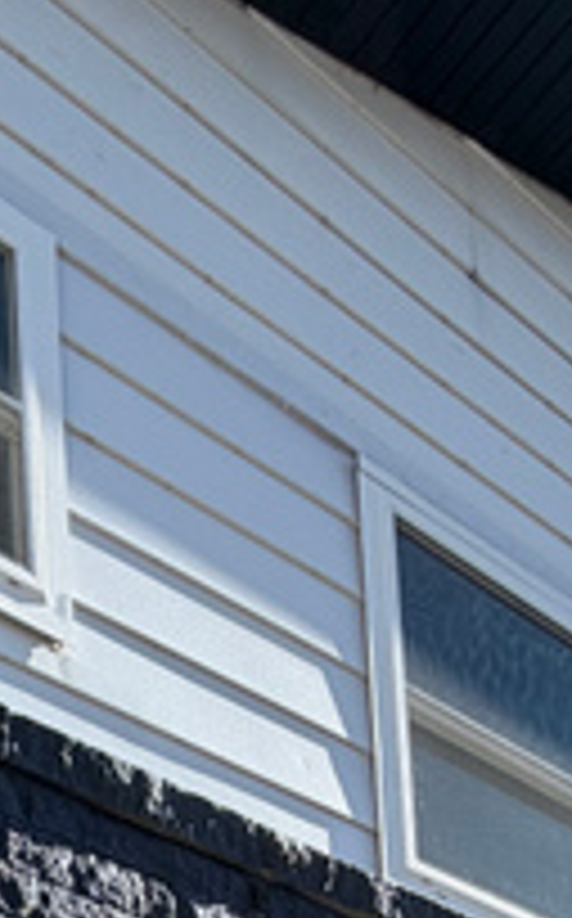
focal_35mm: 56
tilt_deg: +5.3
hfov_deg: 22.4
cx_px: 36
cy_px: 1634
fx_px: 1401
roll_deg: +1.4
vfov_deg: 22.3
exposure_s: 1/770
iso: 32
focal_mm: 2.22
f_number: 2.2
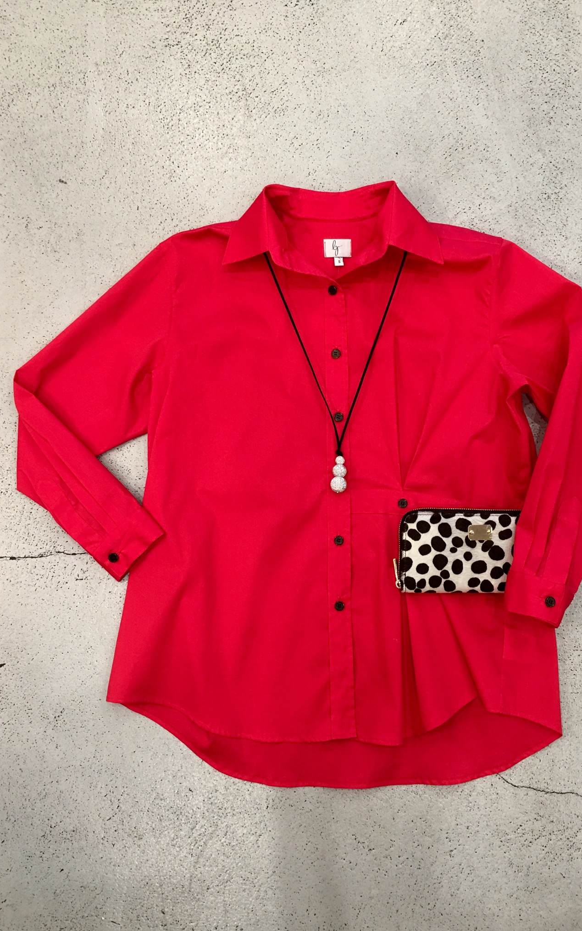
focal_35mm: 31
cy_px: 469
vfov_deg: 61.2
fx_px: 787
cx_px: 327
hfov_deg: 40.5
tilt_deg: -86.4
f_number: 2.2
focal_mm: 4.15
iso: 50
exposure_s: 1/15
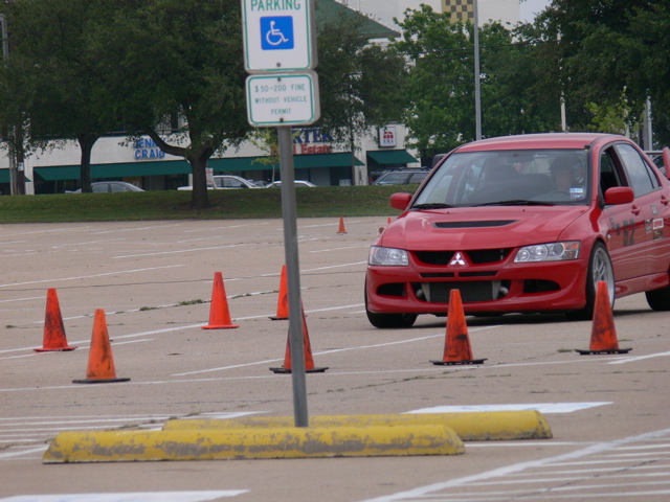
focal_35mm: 405
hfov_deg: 4.9
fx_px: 7839
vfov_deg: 3.7
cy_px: 251
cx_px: 335
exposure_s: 1/800
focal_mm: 85.6
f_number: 5
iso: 100
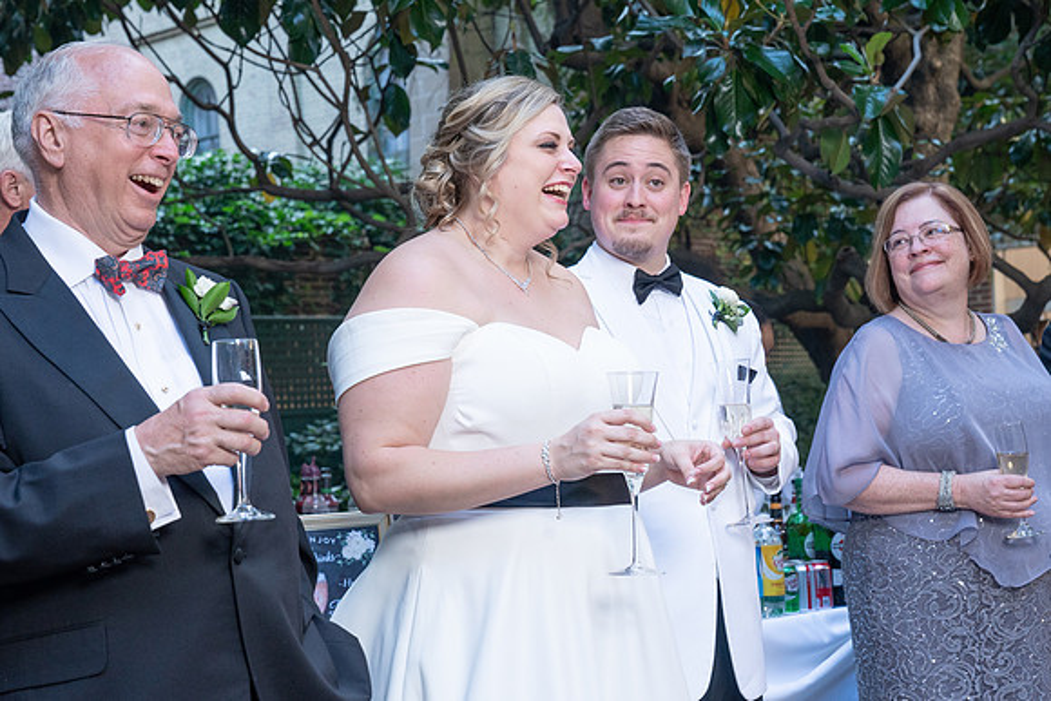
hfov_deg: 32.9
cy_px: 402
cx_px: 497
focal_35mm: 61
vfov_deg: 22.3
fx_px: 1778
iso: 1250
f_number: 5.6
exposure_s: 1/250
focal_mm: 51
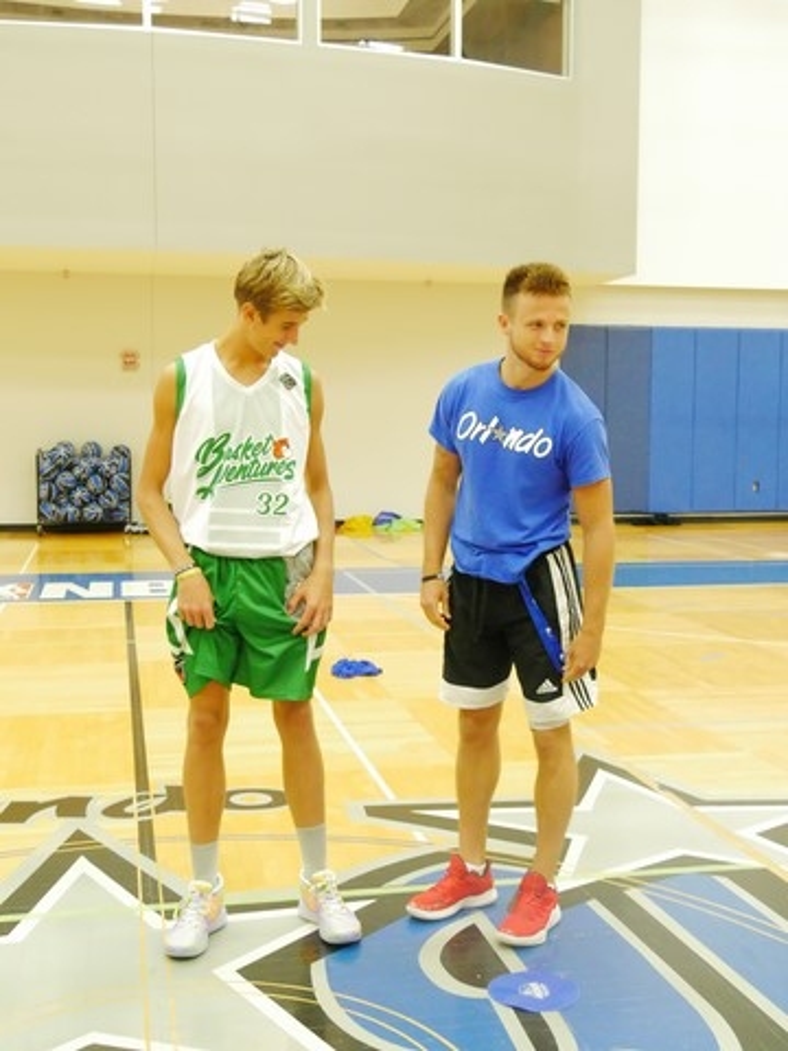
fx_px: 1275
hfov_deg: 34.3
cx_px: 394
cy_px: 526
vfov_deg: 44.8
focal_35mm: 42
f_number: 5
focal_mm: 21
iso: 6400
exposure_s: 1/125
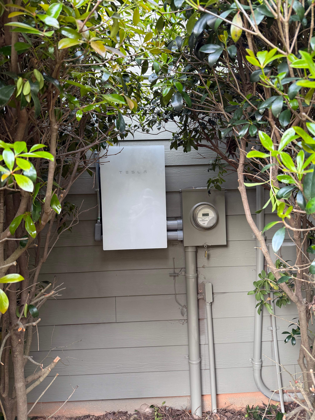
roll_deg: +1.4
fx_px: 291
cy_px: 210
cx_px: 158
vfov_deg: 71.6
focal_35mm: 24
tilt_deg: -1.2
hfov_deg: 56.8
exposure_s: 1/121
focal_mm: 6.76
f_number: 1.78
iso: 200
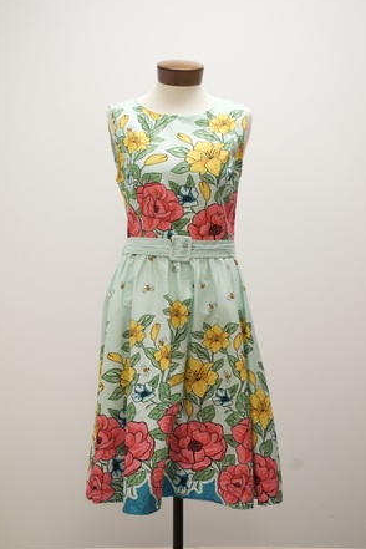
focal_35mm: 52
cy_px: 273
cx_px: 182
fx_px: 793
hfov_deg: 26.0
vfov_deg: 38.2
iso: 1600
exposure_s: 1/100
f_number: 6.3
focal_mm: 34
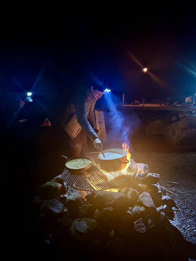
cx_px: 98
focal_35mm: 24
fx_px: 181
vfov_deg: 71.6
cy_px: 130
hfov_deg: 56.8
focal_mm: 6.86
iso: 400
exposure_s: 1/50
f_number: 1.78
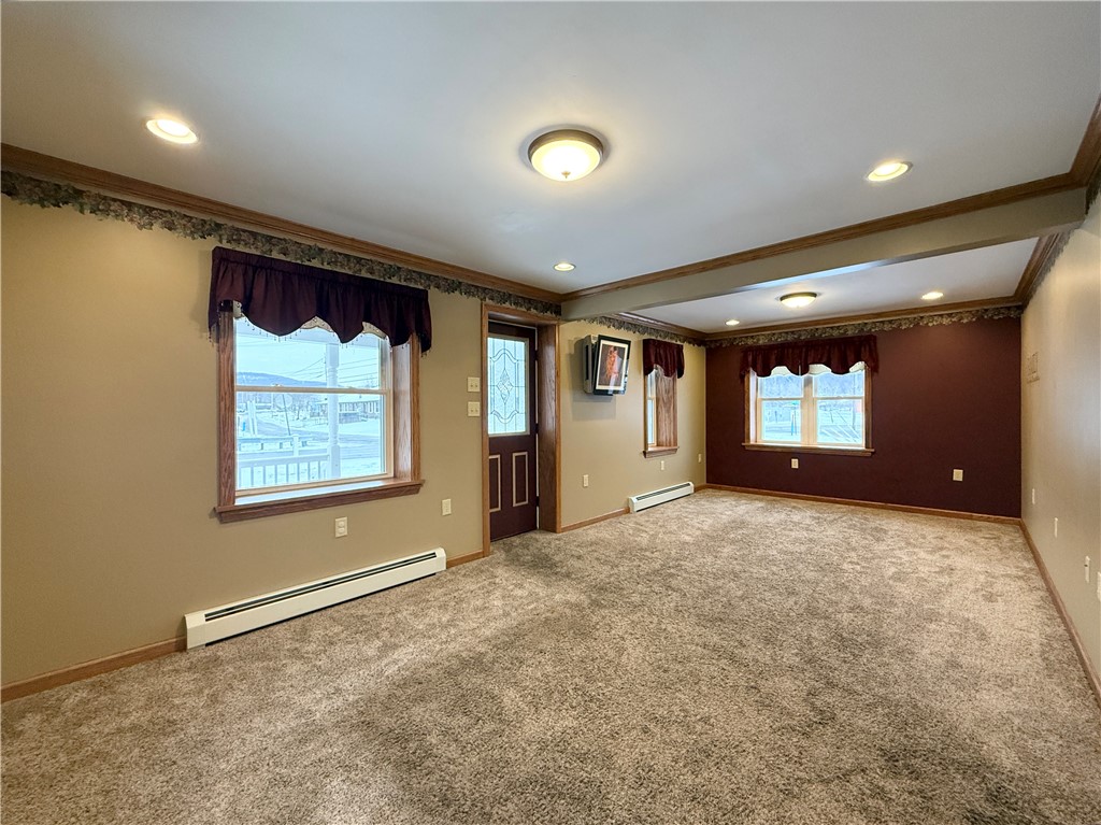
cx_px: 550
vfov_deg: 85.6
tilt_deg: +0.4
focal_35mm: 14
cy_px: 412
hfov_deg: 102.1
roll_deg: -1.0
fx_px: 445
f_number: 2.2
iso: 400
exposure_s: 1/120
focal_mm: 2.22
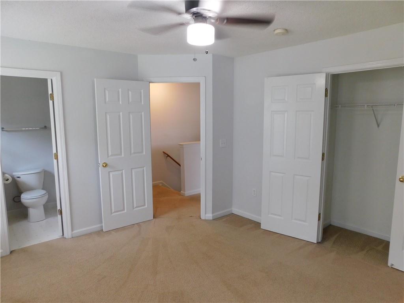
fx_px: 280
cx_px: 202
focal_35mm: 24
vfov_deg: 56.8
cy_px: 152
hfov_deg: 71.6
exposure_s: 1/30
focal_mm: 4.1
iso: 220
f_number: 3
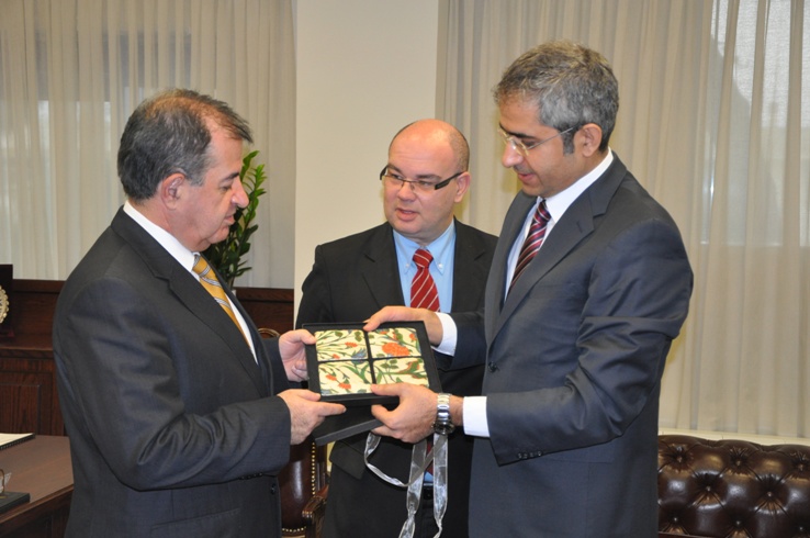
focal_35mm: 57
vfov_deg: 23.7
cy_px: 269
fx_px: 1281
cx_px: 405
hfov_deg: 35.1
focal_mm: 38
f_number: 4.5
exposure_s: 1/60
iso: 800
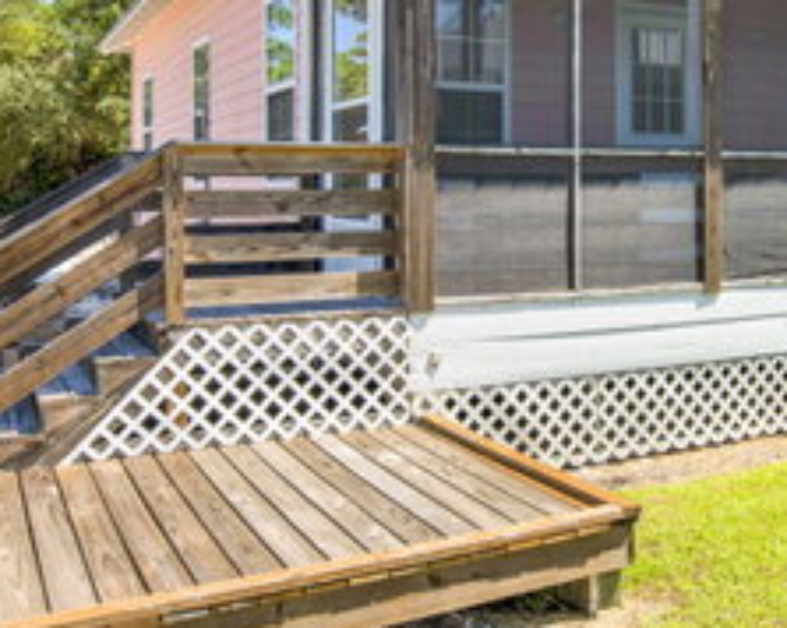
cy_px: 178
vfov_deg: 35.8
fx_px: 954
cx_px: 540
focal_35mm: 41
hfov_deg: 44.0
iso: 200
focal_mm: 19
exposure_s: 1/250
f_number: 11
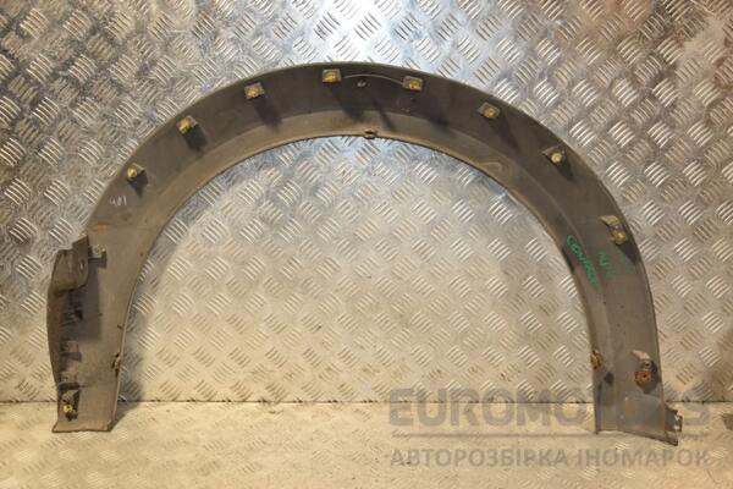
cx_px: 366
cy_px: 244
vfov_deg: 35.5
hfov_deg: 51.3
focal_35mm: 38
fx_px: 763
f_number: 5
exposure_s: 1/160
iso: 800
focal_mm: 25
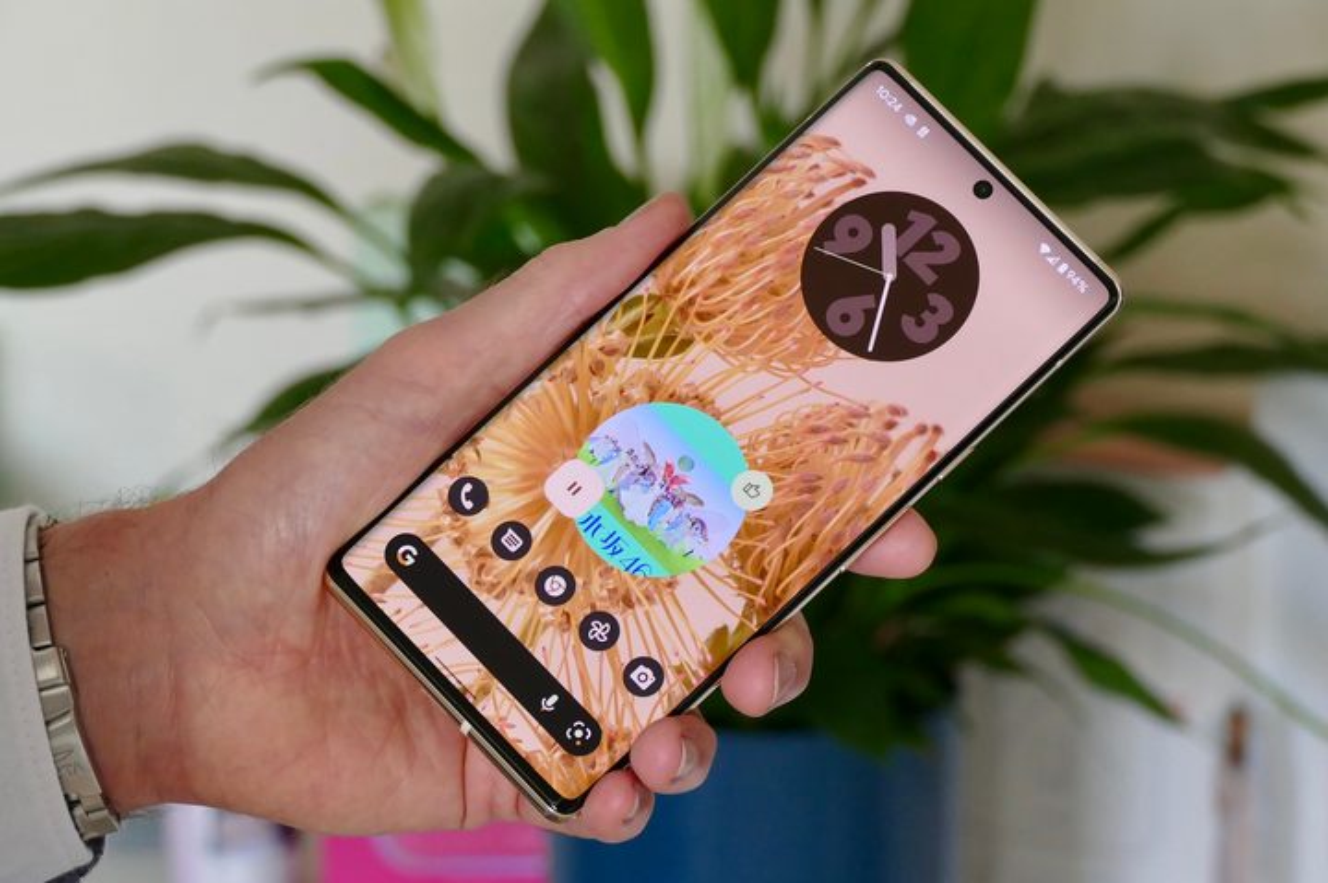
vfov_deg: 10.9
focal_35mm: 126
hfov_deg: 16.3
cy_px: 442
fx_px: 4645
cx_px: 664
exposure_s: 1/80
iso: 640
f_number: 4.5
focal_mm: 45.89
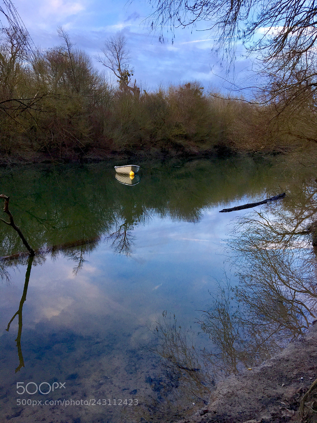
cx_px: 158
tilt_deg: -10.5
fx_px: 354
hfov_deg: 48.2
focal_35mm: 29
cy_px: 212
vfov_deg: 61.7
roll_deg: +1.1
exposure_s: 1/50
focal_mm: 4.15
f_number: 2.2
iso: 25
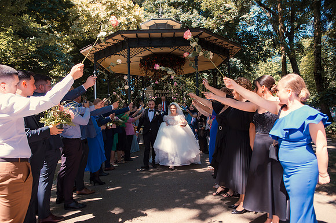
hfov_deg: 73.8
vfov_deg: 53.1
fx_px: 224
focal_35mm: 24
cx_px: 168
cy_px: 112
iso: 500
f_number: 3.5
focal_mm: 24
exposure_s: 1/500
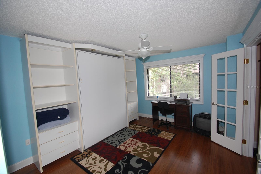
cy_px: 87
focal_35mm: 15
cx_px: 130
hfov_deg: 100.5
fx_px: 109
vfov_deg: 77.2
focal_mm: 10
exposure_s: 1/60
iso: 400
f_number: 4
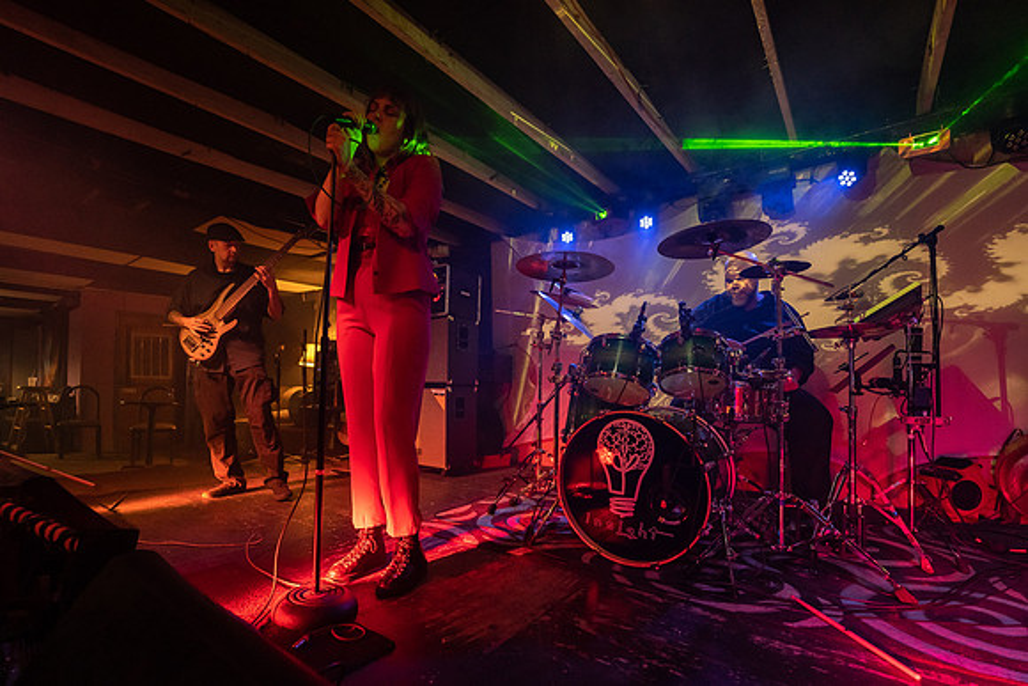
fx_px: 474
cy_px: 378
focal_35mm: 17
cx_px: 474
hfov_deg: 94.5
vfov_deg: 71.6
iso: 3200
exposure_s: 1/250
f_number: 2.8
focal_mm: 14.6
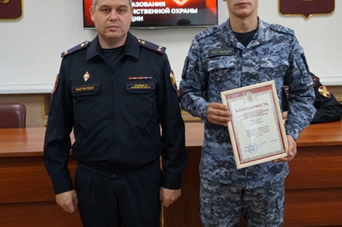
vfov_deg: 23.7
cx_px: 199
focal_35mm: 57
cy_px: 83
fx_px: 541
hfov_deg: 35.0
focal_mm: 28
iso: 4000
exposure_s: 1/160
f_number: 4.5
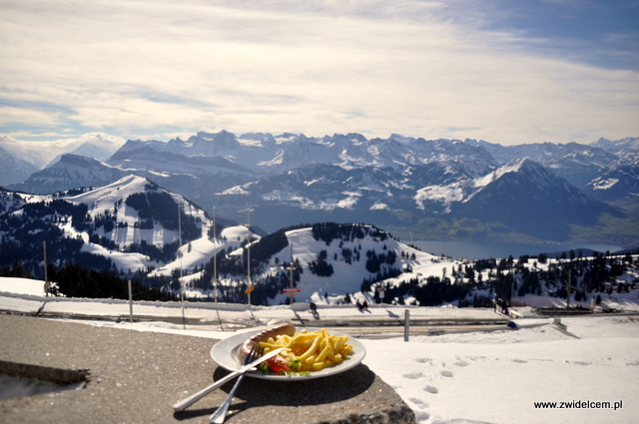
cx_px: 320
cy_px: 212
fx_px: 585
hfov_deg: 57.3
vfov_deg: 39.9
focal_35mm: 33
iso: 200
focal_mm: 22
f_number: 3.8
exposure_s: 1/4000
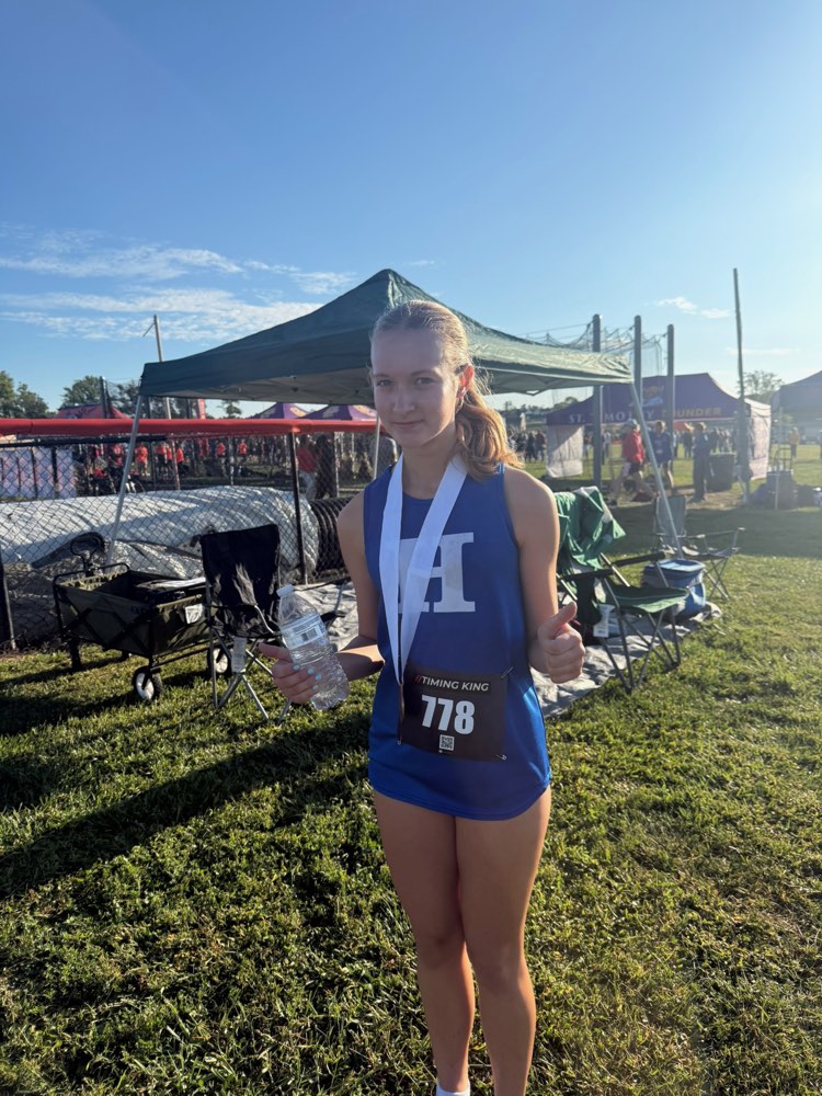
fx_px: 760
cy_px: 548
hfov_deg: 56.8
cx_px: 411
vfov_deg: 71.6
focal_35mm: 24
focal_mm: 6.76
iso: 100
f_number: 1.78
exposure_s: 1/4975
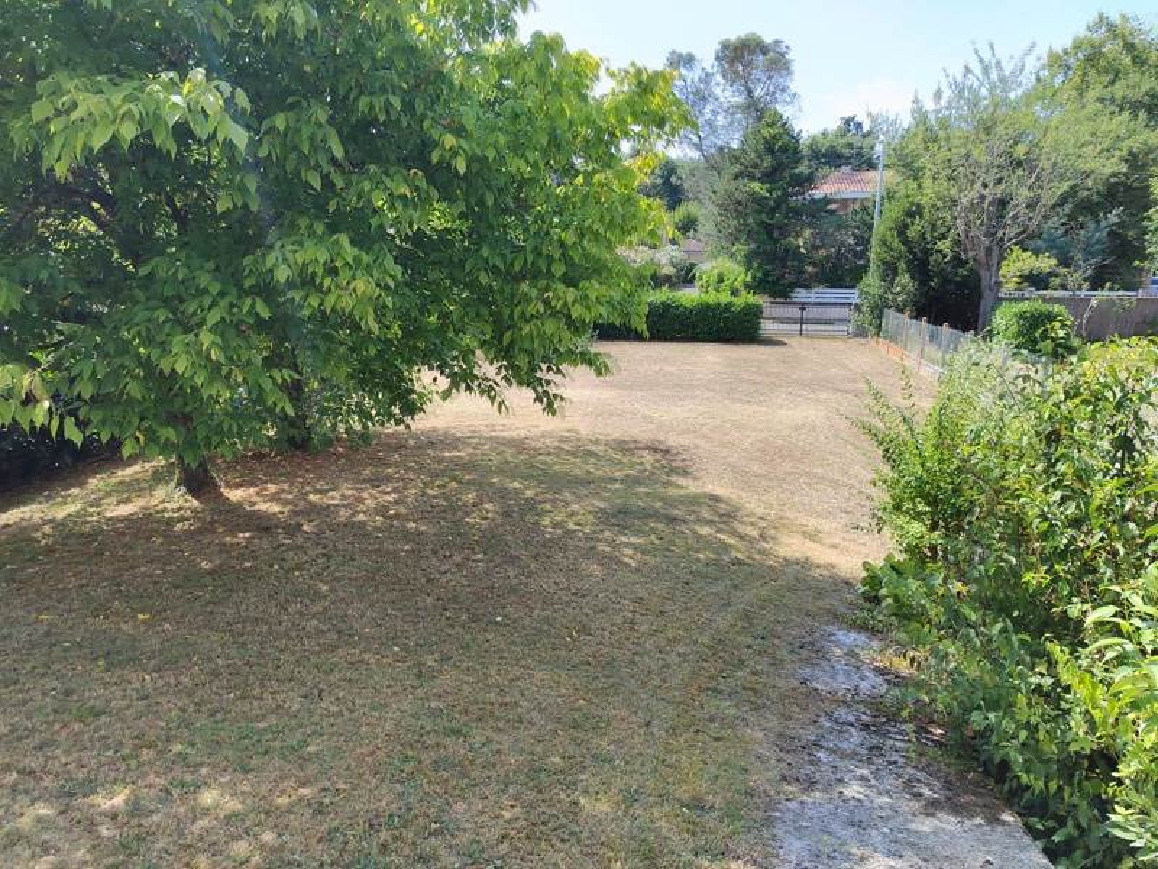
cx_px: 579
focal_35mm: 23
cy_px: 434
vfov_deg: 58.9
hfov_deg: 73.9
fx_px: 769
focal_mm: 5.52
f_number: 1.9
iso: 250
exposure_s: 1/1000
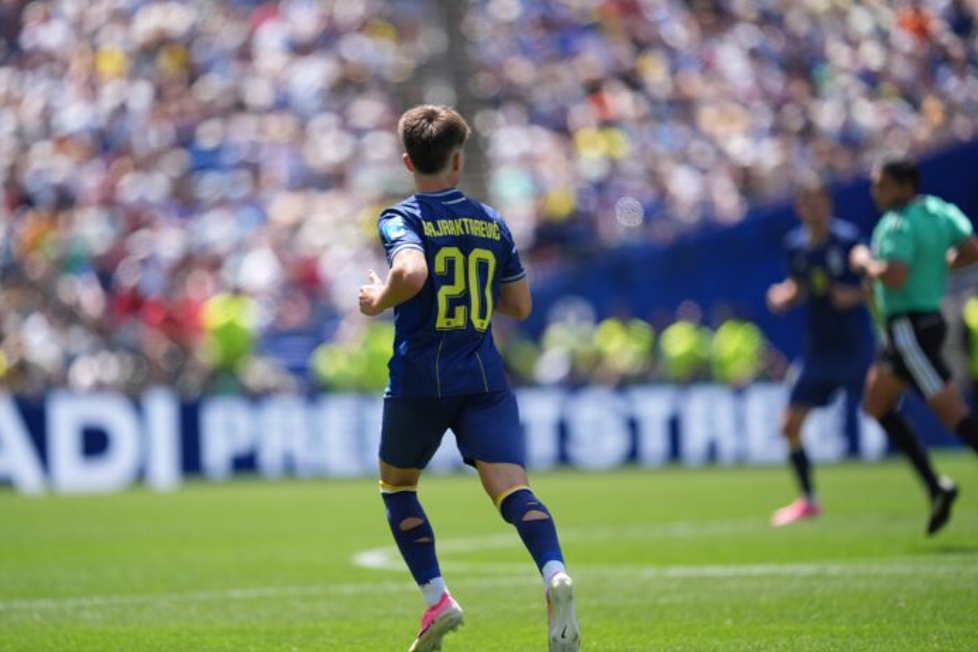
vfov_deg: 3.4
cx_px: 488
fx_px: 10920
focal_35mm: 402
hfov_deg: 5.1
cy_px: 326
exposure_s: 1/2500
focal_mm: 400
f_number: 2.8
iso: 320
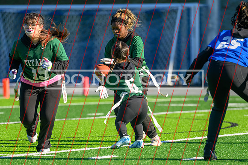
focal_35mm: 356
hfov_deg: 5.8
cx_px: 108
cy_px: 139
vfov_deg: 3.9
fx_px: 2456
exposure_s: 1/1000
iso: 100
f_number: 2.8
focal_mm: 200
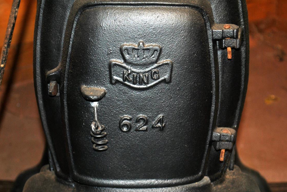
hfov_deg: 22.9
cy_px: 91
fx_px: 707
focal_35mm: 89
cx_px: 136
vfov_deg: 15.5
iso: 200
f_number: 5.6
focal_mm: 55
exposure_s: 1/60
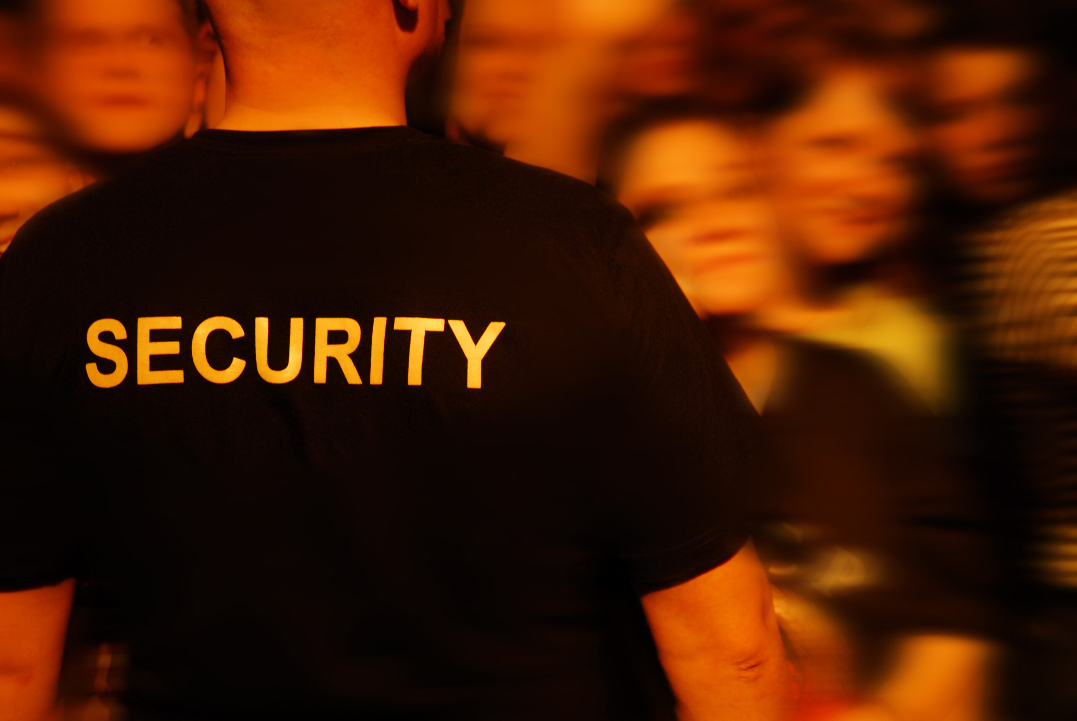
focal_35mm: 60
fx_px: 1797
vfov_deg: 22.7
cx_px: 538
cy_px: 360
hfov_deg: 33.4
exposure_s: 1/60
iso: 400
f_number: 4.2
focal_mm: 40
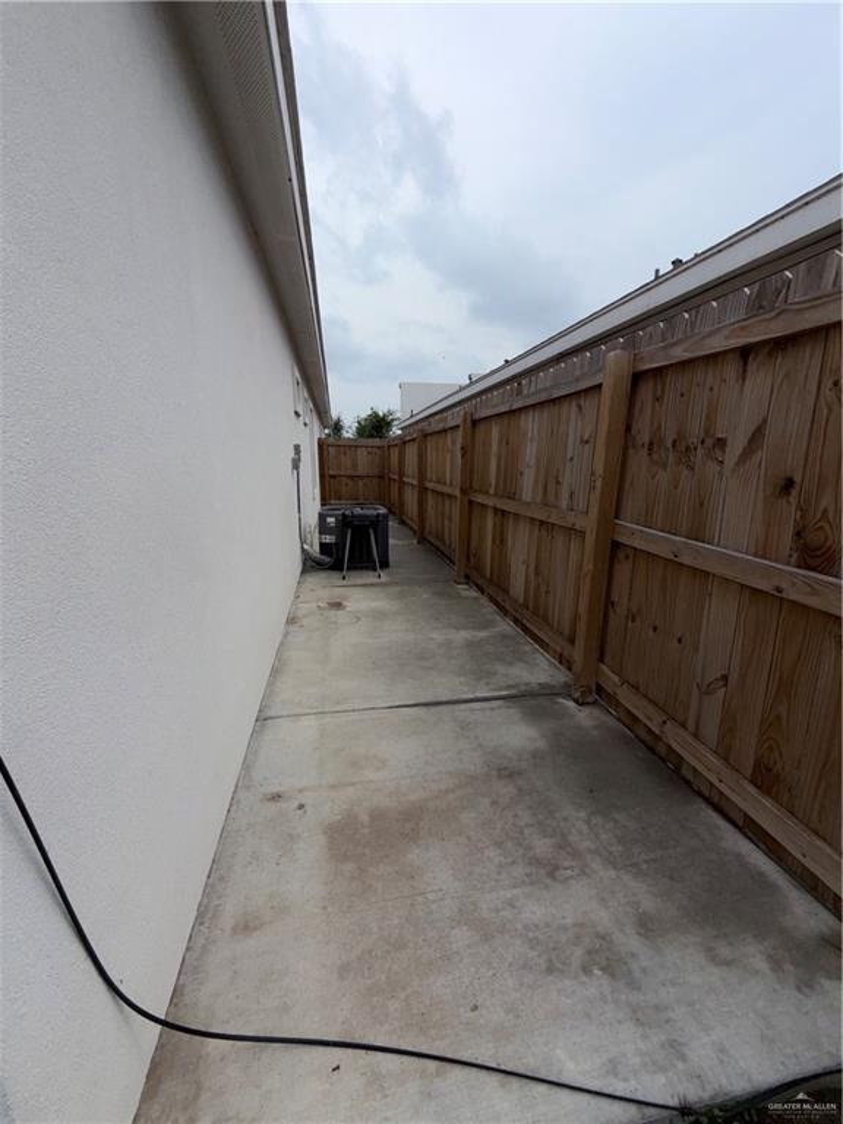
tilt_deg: -13.0
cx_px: 422
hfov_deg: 85.7
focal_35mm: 14
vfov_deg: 102.1
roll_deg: +0.3
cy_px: 562
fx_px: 455
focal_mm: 2.22
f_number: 2.2
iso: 16
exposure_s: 1/1068
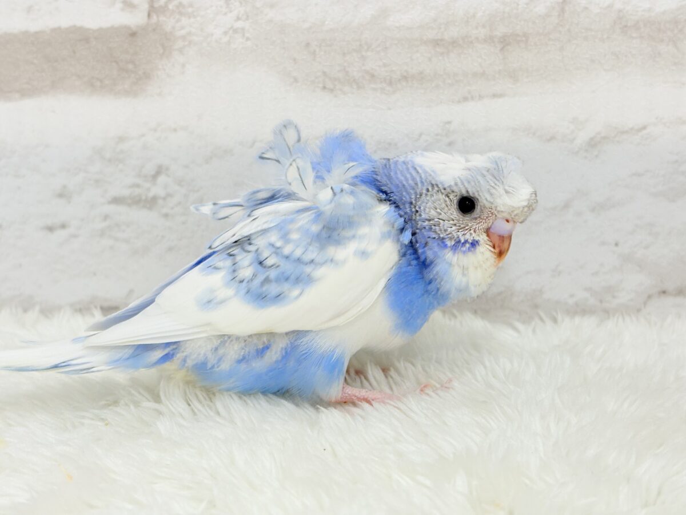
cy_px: 258
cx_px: 343
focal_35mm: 52
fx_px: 1031
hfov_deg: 36.8
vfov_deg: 28.0
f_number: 1.6
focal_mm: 5.96
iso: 64
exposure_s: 1/100
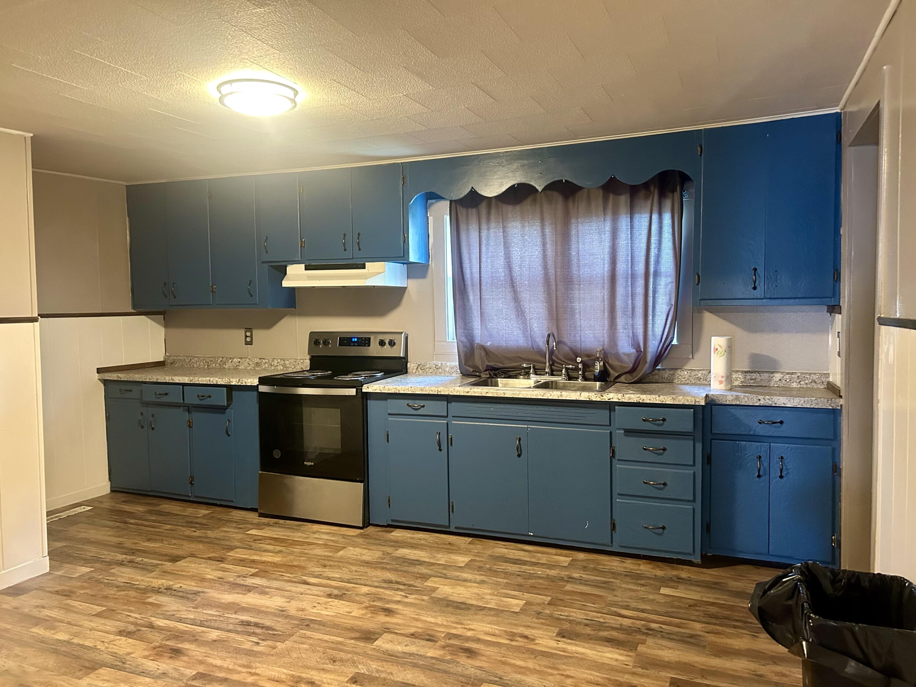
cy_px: 344
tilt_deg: -3.0
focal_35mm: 26
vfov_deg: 53.1
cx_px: 458
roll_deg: +0.7
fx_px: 688
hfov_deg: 67.3
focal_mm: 5.7
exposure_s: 1/40
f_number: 1.5
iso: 500
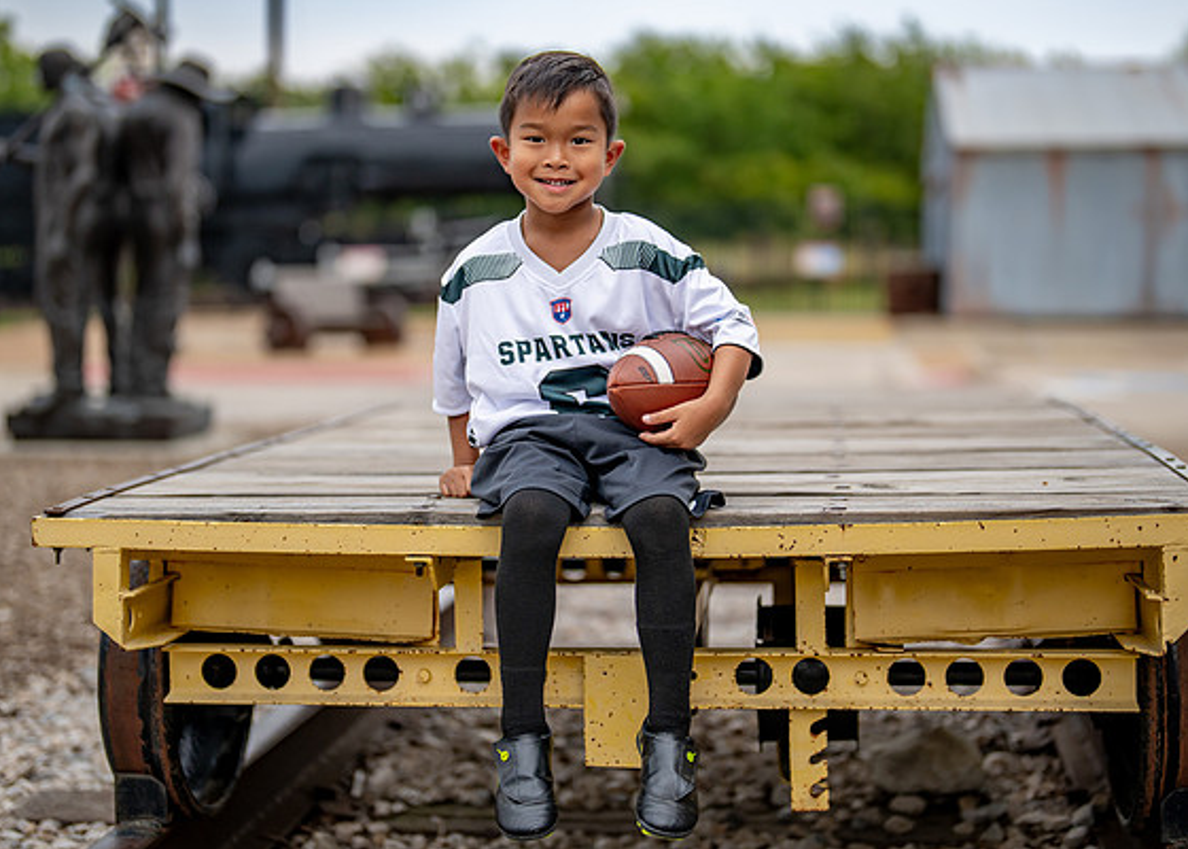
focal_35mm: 61
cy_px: 395
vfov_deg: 23.3
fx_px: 2058
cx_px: 598
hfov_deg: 32.2
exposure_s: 1/2000
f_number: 1.2
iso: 200
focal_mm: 50
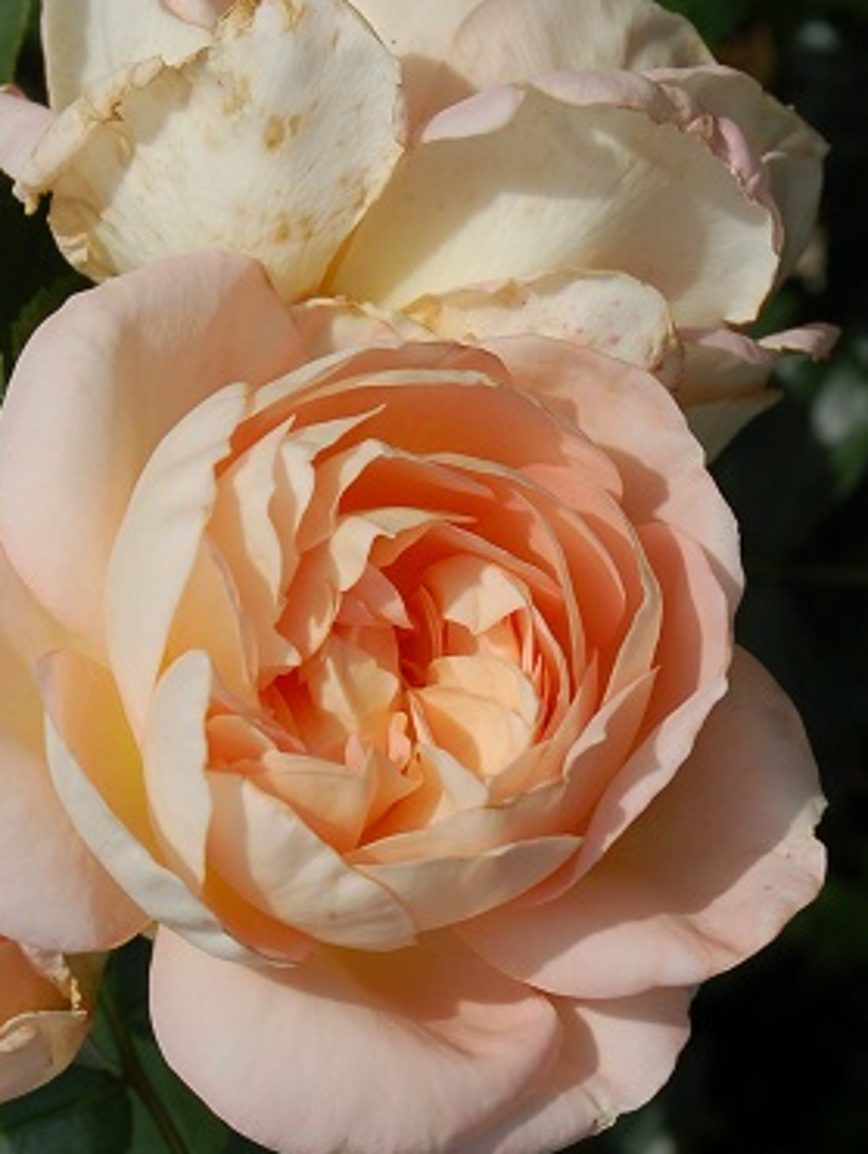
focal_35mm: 160
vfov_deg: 12.3
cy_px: 585
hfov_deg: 9.3
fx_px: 5339
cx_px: 342
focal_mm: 55
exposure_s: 1/500
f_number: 11
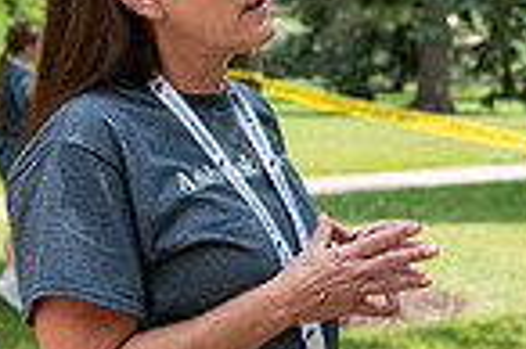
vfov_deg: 8.2
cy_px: 192
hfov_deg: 12.2
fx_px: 2437
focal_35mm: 167
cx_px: 526
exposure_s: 1/400
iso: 125
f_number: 3.5
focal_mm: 42
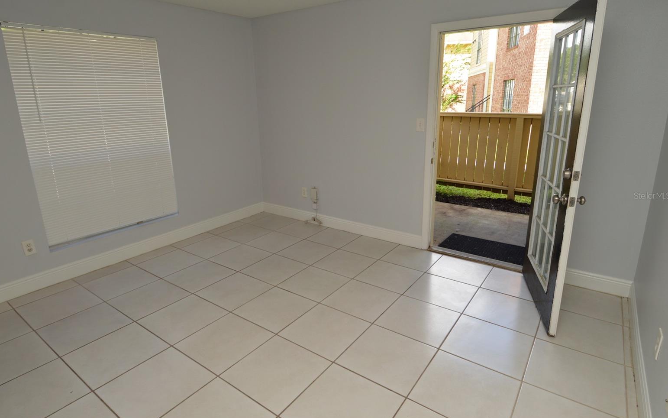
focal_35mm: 19
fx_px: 346
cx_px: 326
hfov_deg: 88.0
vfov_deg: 62.2
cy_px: 196
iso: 220
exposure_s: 1/125
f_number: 5.6
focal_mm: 12
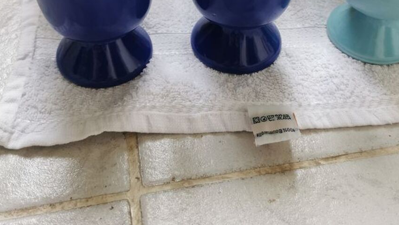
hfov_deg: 44.5
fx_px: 487
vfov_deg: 24.8
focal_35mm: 46
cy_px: 0
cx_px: 217
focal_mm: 5.56
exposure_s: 1/100
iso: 160
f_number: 1.6
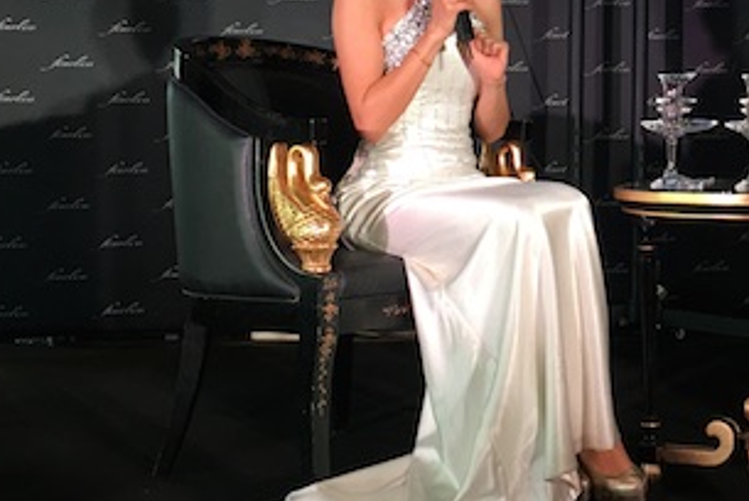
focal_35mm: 67
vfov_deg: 20.0
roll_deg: -0.9
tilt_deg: +3.2
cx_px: 641
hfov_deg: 29.1
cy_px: 70
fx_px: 1395
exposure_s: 1/33
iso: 32
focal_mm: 4.15
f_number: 2.2
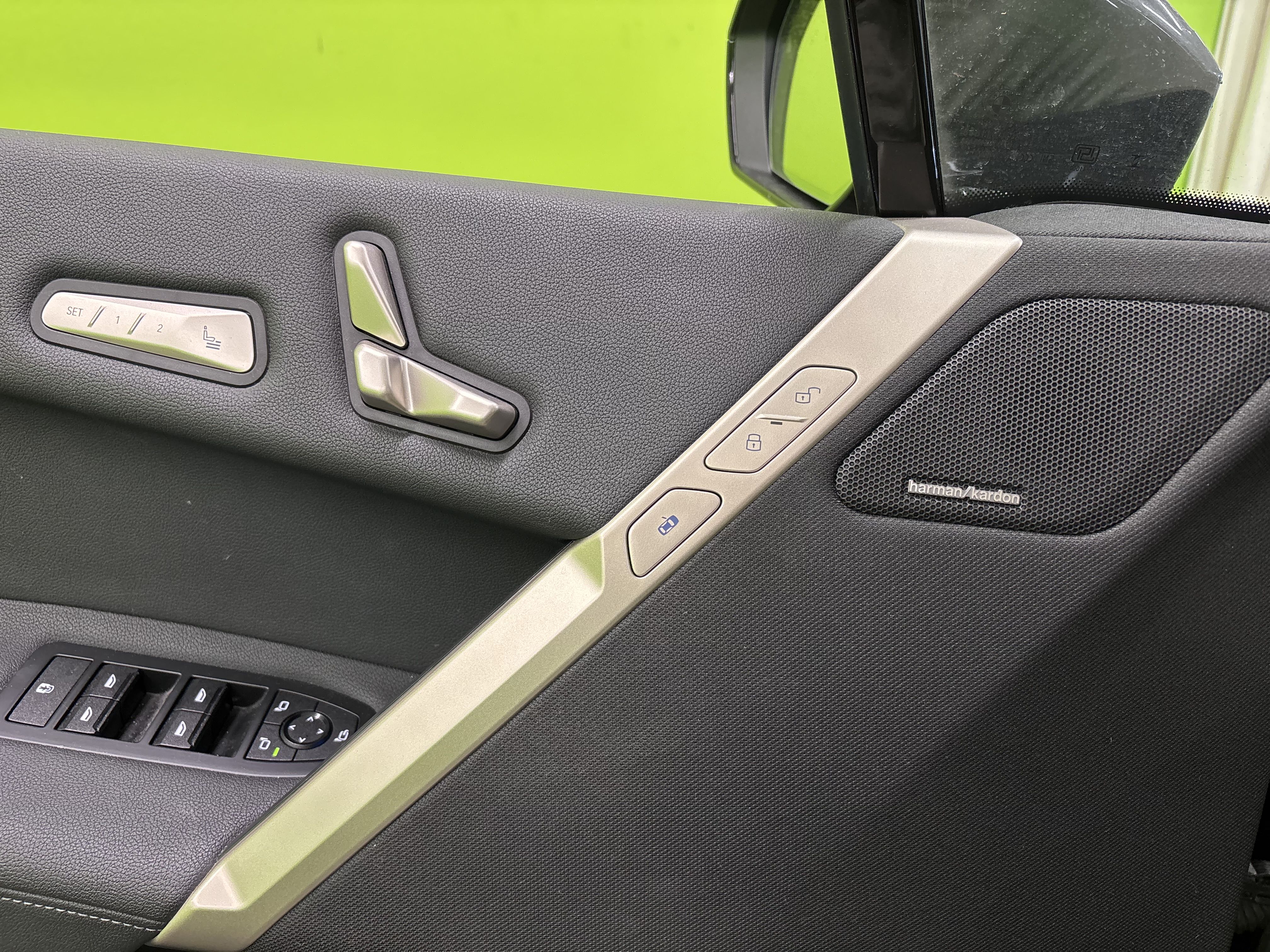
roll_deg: -0.2
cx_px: 635
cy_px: 476
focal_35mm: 26
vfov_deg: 53.1
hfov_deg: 67.3
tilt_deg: -22.1
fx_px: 954
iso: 160
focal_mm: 5.96
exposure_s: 1/50
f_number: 1.6
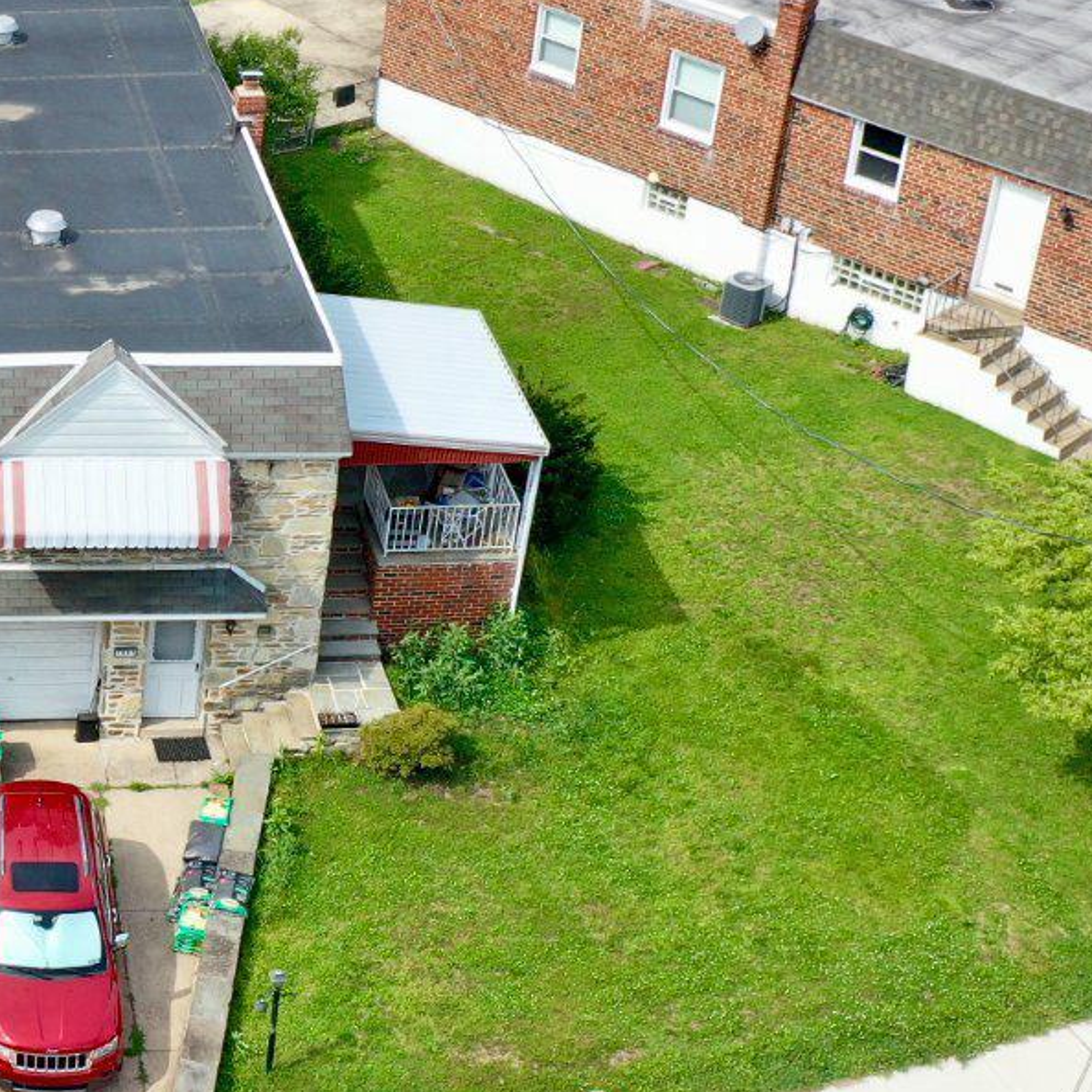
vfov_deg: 21.1
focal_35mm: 82
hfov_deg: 19.7
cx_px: -279
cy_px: 446
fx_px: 2927
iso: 100
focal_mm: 10.26
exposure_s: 1/320
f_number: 5
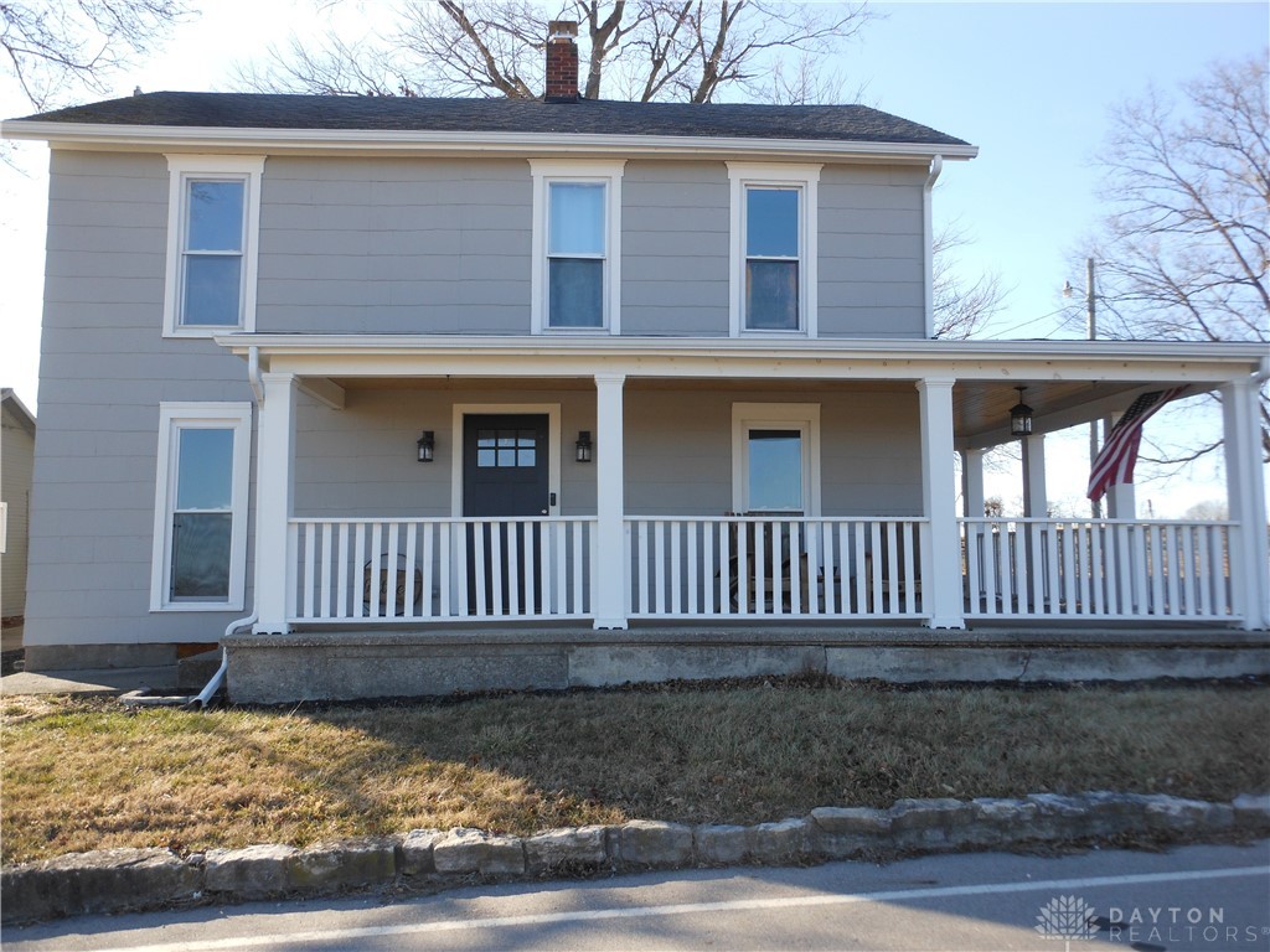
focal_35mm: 28
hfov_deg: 63.4
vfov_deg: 49.7
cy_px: 476
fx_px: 1027
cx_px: 635
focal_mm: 5
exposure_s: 1/250
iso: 80
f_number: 3.7
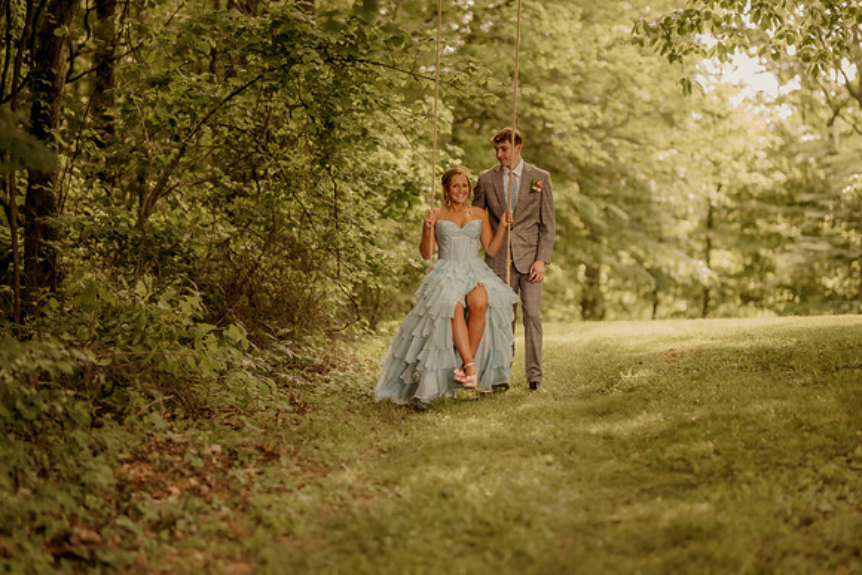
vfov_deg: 16.1
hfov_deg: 23.9
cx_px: 431
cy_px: 288
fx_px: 2036
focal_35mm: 85
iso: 400
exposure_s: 1/500
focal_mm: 85
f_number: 1.4
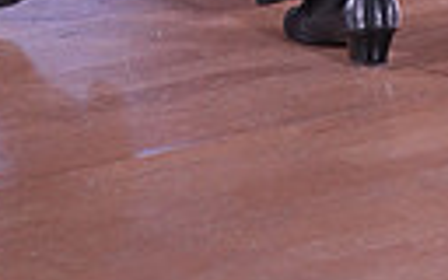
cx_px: -103
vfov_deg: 4.0
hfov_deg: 6.7
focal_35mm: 313
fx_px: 3822
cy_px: -693
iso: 1600
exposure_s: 1/400
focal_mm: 68
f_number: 4
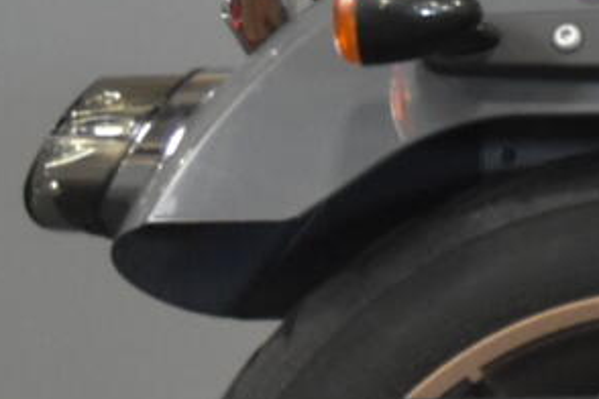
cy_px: -68
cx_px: 2025
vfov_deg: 3.4
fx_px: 6788
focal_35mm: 408
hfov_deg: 4.7
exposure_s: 1/30
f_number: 5.3
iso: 1600
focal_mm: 40
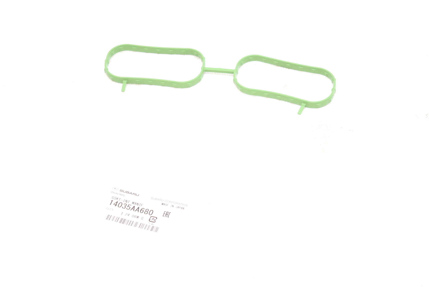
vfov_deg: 16.6
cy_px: 144
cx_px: 214
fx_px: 984
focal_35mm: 82
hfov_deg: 24.6
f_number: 6.3
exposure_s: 1/160
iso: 400
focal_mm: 55
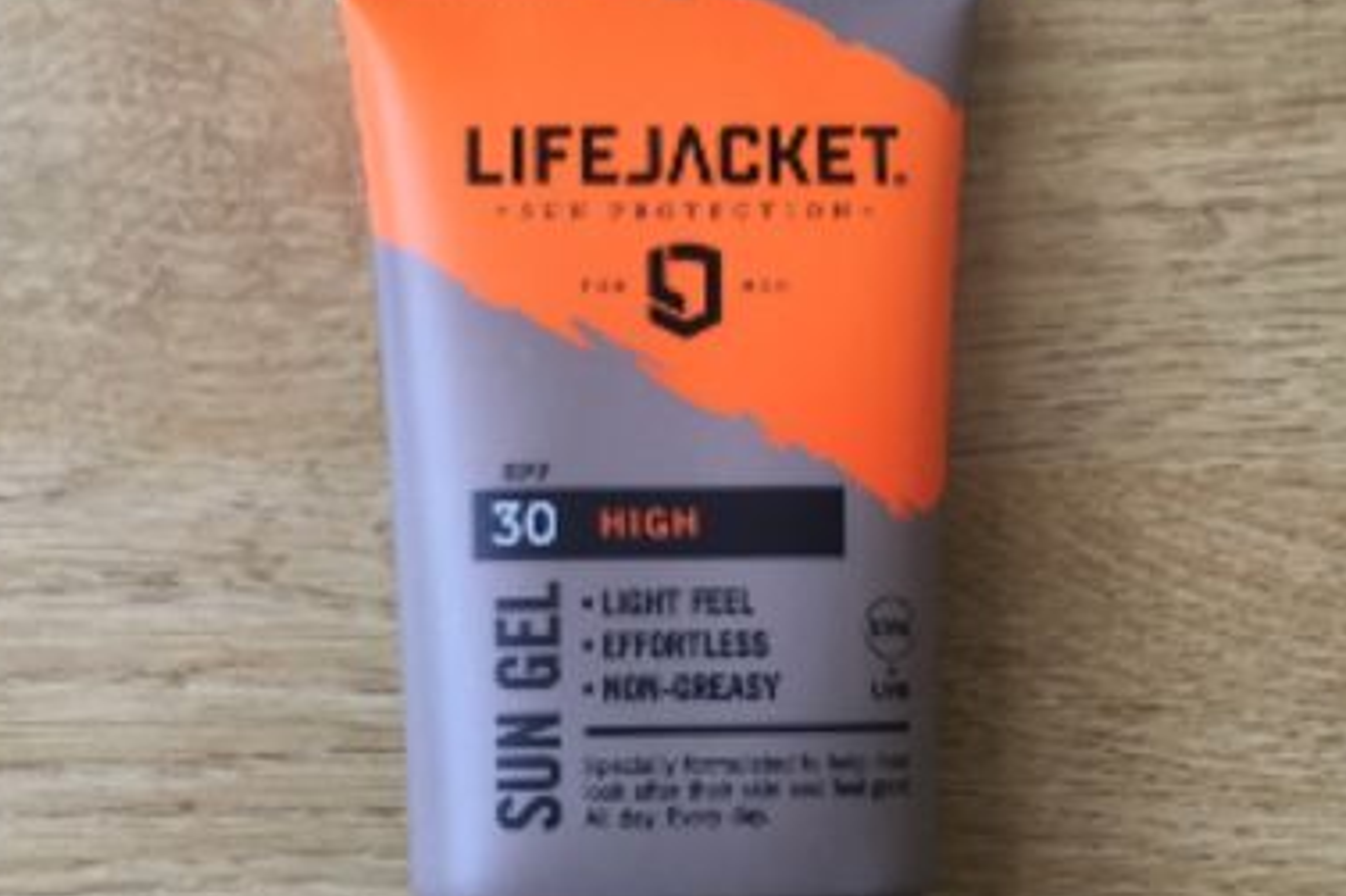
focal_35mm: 48
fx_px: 1794
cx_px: 678
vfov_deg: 27.9
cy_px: 582
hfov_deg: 41.1
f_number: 2.2
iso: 160
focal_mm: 4.15
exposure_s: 1/33
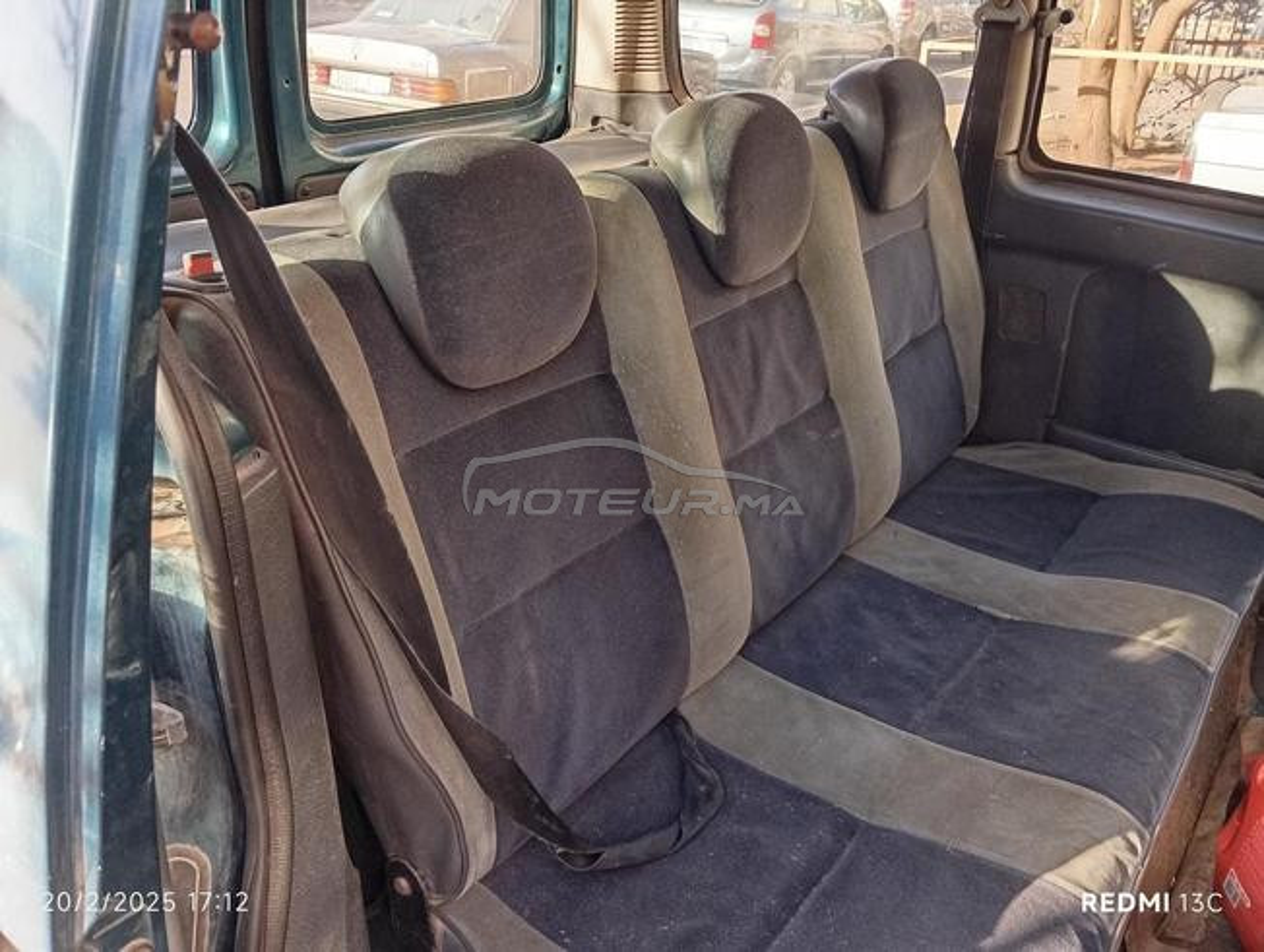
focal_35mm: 28
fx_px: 1024
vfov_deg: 49.9
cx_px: 632
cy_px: 476
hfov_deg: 63.4
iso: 365
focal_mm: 4.22
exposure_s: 1/100
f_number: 1.8
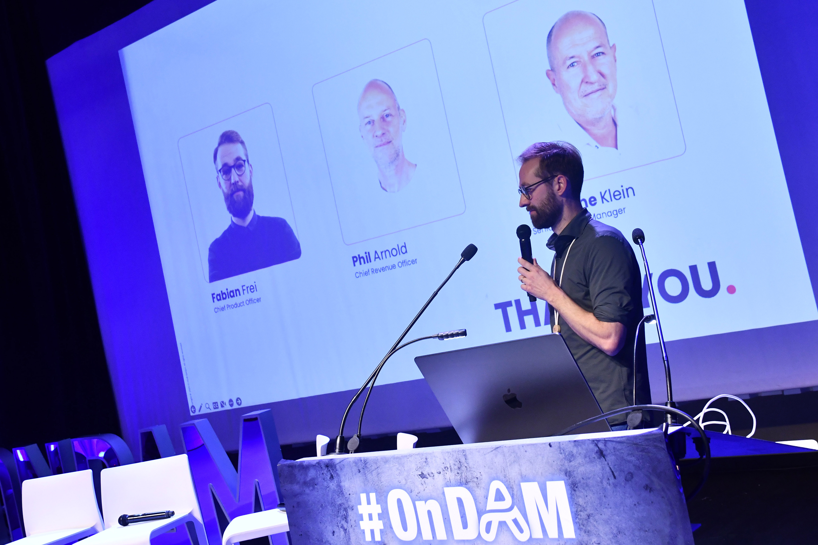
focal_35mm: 39
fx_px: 886
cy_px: 272
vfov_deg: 34.2
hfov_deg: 49.6
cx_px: 409
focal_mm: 26
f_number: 5.6
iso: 1600
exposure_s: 1/80
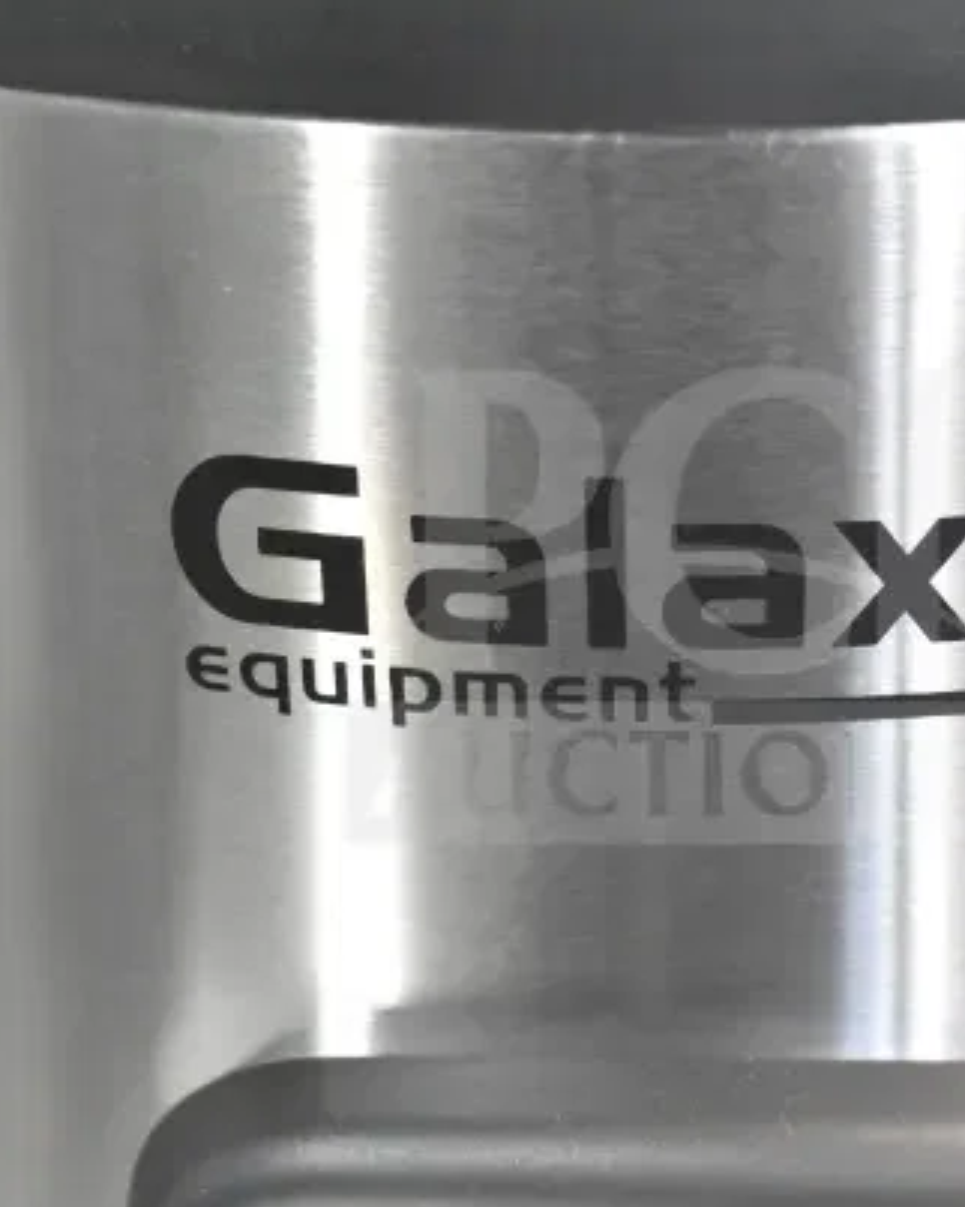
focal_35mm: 81
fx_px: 2894
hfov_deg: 18.8
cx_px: 680
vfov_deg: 23.6
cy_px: 606
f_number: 6.3
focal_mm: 38
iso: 6400
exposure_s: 1/160
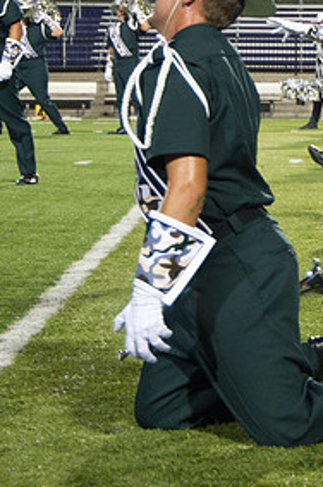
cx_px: 674
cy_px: 90
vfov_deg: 12.3
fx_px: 2253
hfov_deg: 7.8
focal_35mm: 167
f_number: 4.8
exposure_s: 1/160
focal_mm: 48
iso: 2000
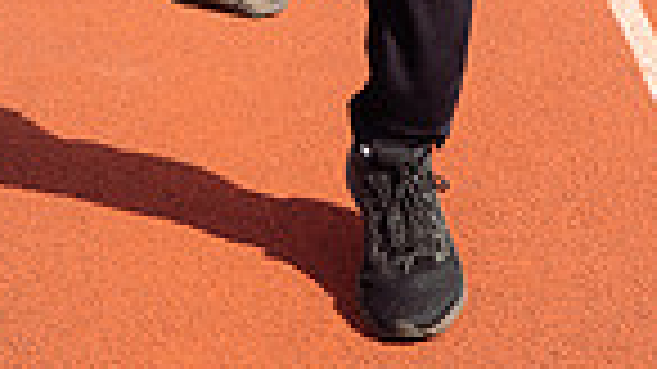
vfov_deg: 7.3
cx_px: 428
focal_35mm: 152
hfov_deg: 14.1
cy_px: -634
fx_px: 2647
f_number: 7.1
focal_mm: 47
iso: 80
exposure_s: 1/250
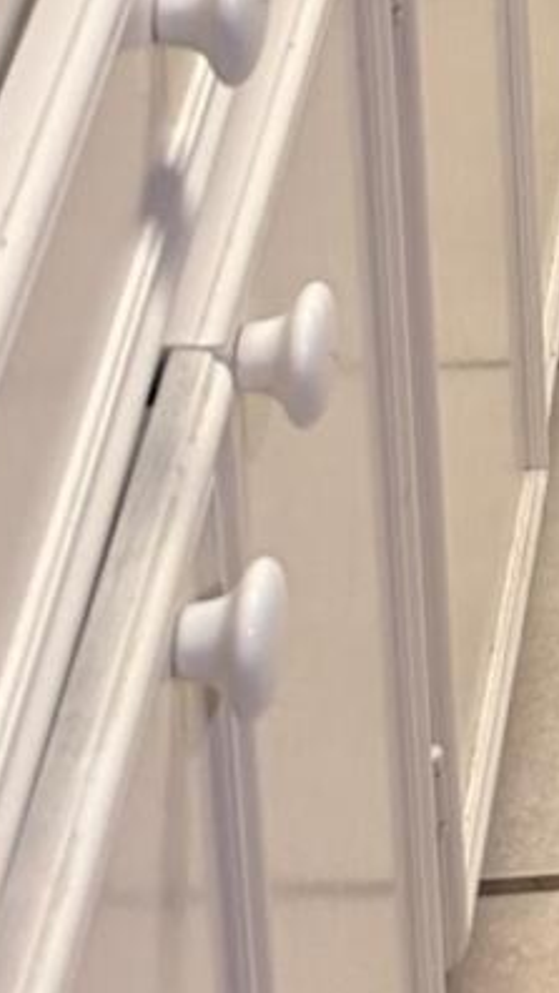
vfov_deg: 12.6
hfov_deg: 8.4
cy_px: -1389
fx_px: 3475
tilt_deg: -13.5
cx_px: 1366
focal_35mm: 132
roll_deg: -1.0
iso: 200
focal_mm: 6.76
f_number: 1.78
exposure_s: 1/60
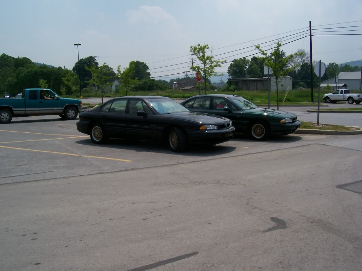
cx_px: 181
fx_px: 356
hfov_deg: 54.0
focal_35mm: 34
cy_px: 136
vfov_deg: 41.8
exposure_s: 1/903
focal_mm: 5.6
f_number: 5.1
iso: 80
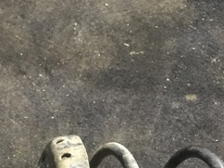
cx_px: 65
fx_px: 478
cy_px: 220
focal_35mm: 74
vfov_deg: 18.4
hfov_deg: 26.1
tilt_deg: -72.3
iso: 80
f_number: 1.8
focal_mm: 3.99
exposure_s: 1/4
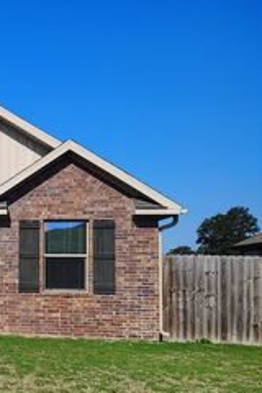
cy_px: 260
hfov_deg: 21.3
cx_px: -146
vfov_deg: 37.8
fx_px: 568
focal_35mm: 52
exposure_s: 1/1500
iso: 100
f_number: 1.8
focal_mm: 5.56
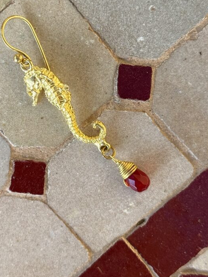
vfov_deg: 21.3
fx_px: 736
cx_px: 74
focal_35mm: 92
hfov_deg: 16.1
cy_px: 104
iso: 64
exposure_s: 1/503
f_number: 1.78
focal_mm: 6.76
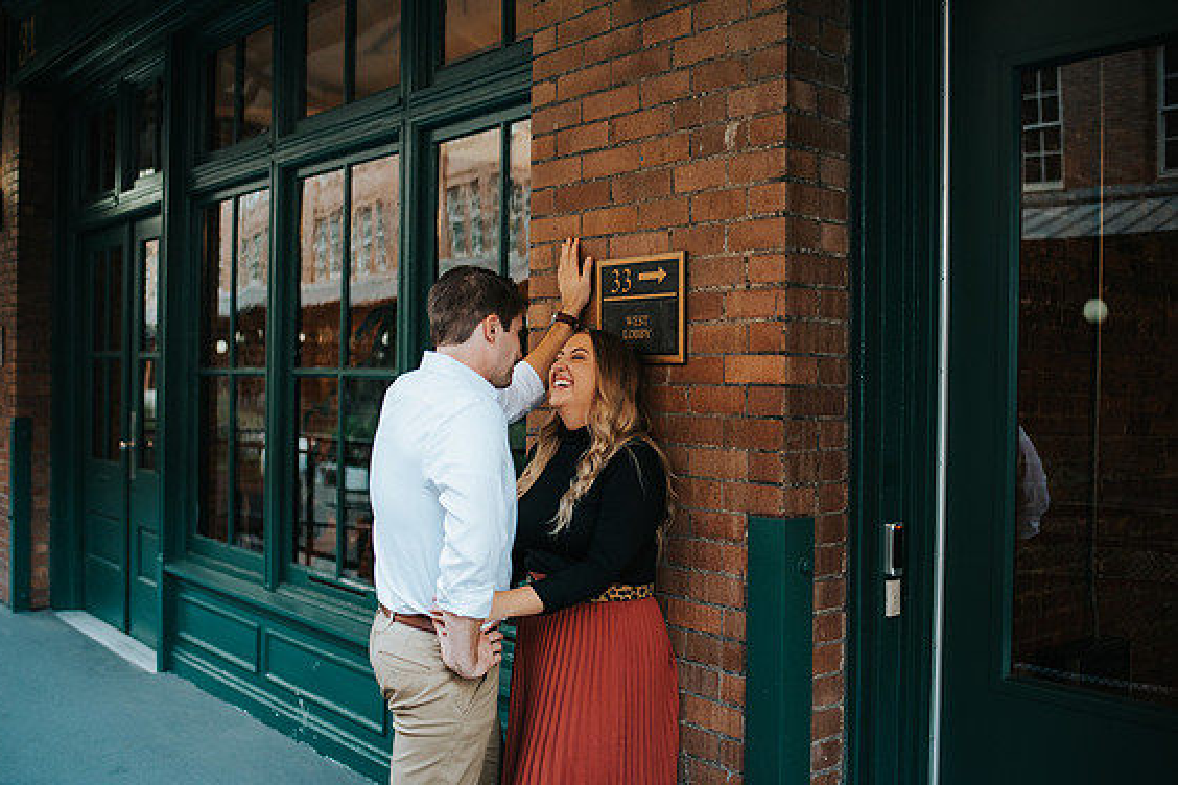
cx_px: 574
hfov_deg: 53.1
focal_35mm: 36
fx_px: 1178
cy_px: 387
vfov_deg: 36.9
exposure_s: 1/500
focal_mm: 35
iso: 900
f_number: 1.8
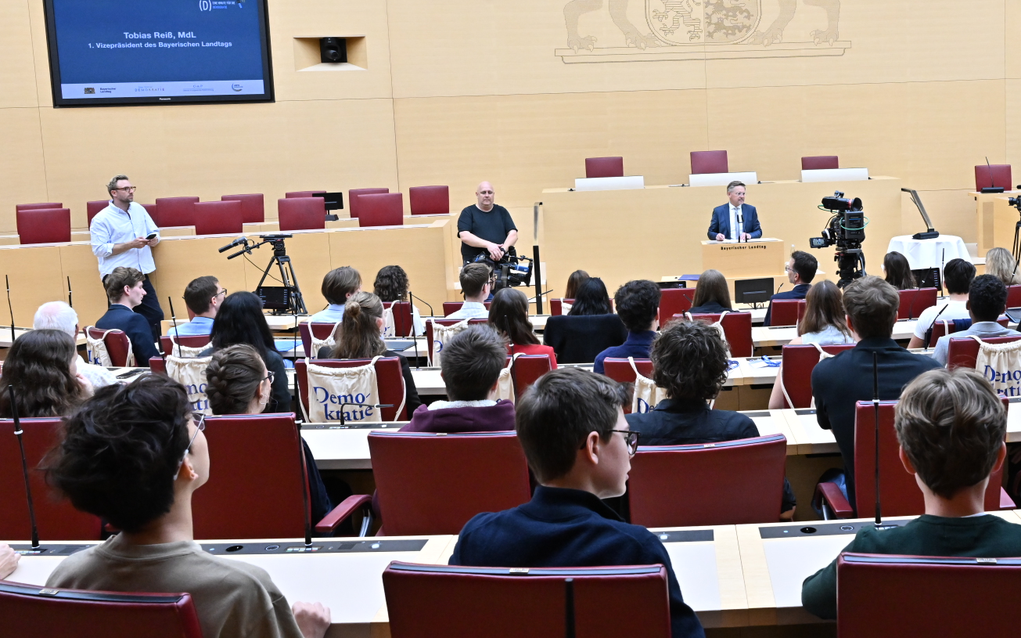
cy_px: 229
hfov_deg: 52.7
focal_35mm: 36
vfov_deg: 35.1
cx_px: 704
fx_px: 1002
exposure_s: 1/200
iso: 3200
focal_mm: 24
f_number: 9
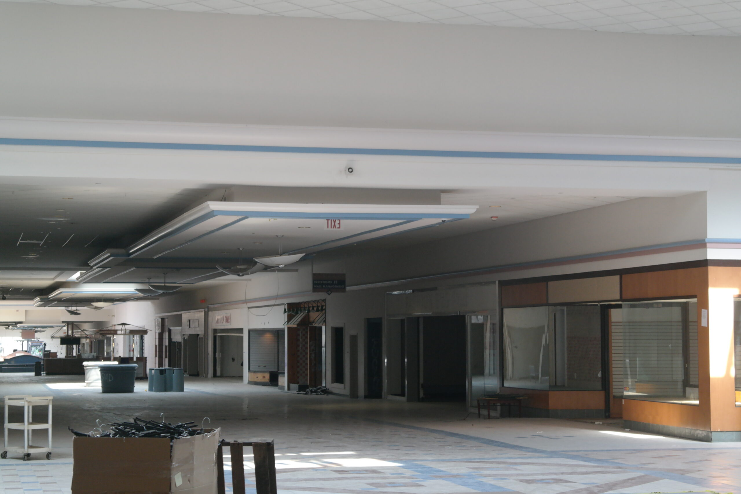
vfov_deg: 17.7
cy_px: 247
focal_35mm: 77
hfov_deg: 26.3
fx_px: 1585
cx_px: 370
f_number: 5.6
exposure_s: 1/80
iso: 800
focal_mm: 50
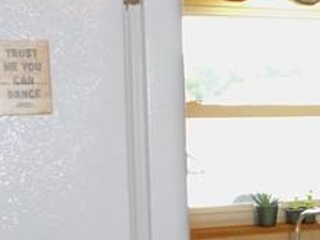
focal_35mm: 107
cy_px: 147
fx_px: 989
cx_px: 601
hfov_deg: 15.4
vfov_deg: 13.8
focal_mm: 4
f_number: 3
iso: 200
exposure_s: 1/30
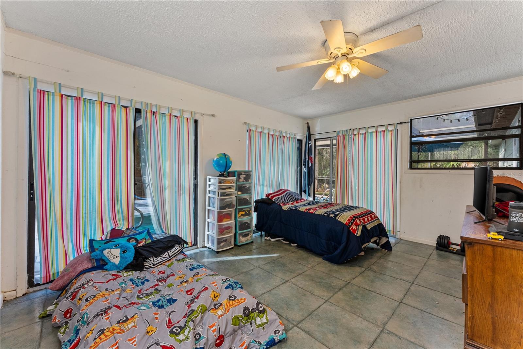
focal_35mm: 14
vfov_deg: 81.3
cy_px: 174
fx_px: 203
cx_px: 262
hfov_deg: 104.2
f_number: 9
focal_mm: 14
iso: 640
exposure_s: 1/10
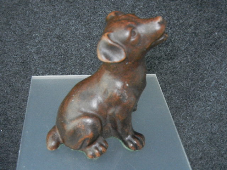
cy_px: 85
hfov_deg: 36.8
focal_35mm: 52
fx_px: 341
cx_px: 114
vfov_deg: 28.0
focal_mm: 9.3
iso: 800
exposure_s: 1/30
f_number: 3.9
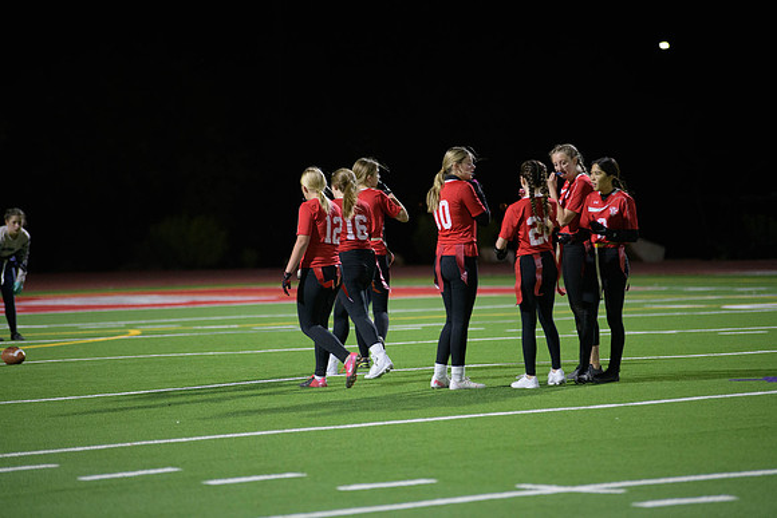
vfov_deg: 6.9
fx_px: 4317
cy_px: 259
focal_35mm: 200
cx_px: 388
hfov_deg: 10.3
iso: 3600
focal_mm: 200
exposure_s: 1/640
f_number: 2.8
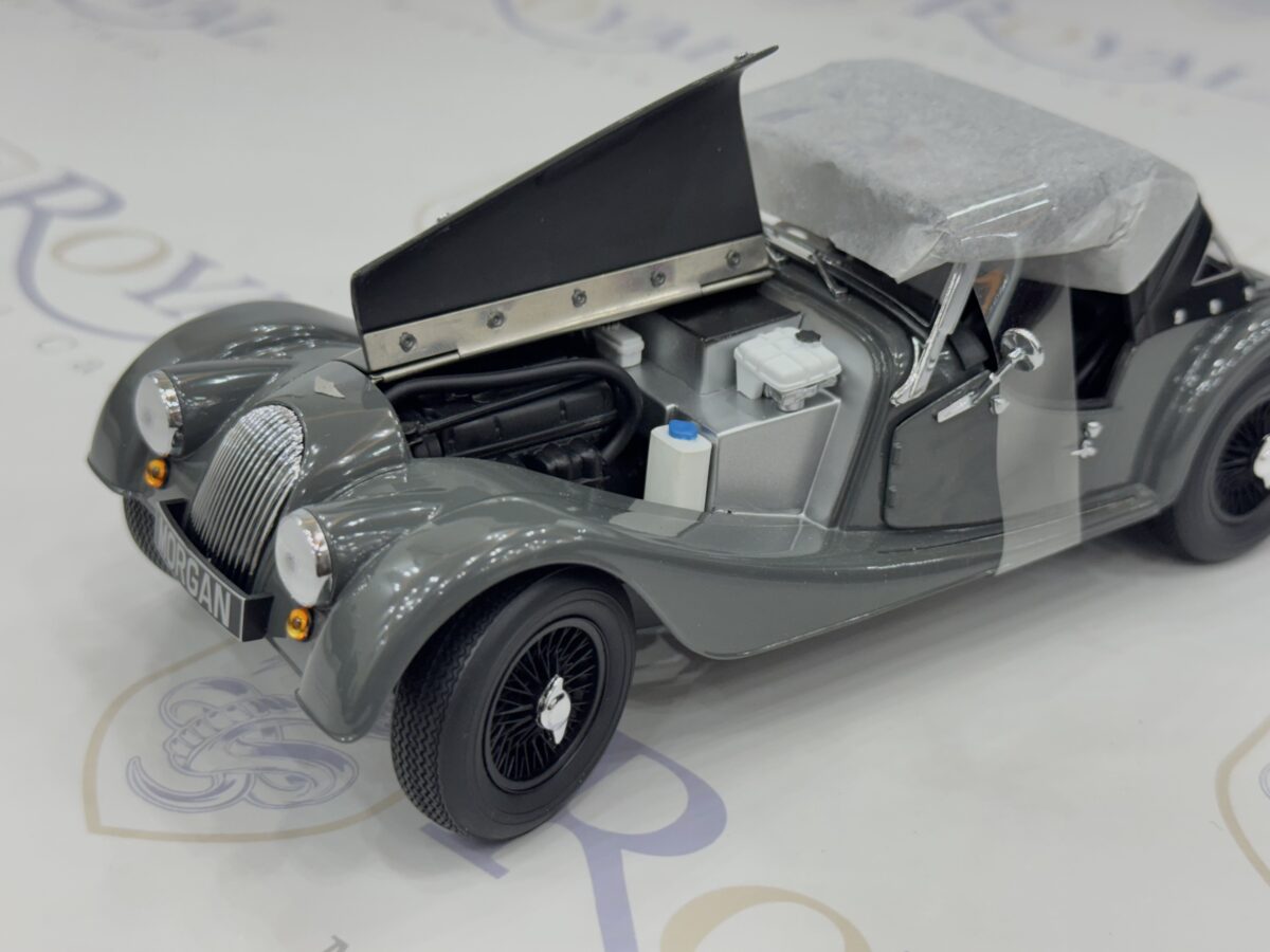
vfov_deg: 30.3
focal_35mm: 48
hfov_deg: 39.7
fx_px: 1761
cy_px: 476
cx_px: 635
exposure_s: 1/100
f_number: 1.78
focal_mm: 6.76
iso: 125
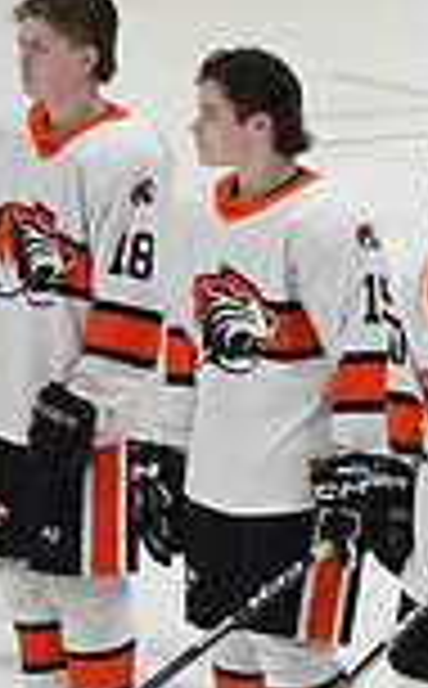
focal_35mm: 465
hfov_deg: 2.8
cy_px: 533
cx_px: 1248
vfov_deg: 4.5
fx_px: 8719
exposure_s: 1/800
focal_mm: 80
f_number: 4
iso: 8000
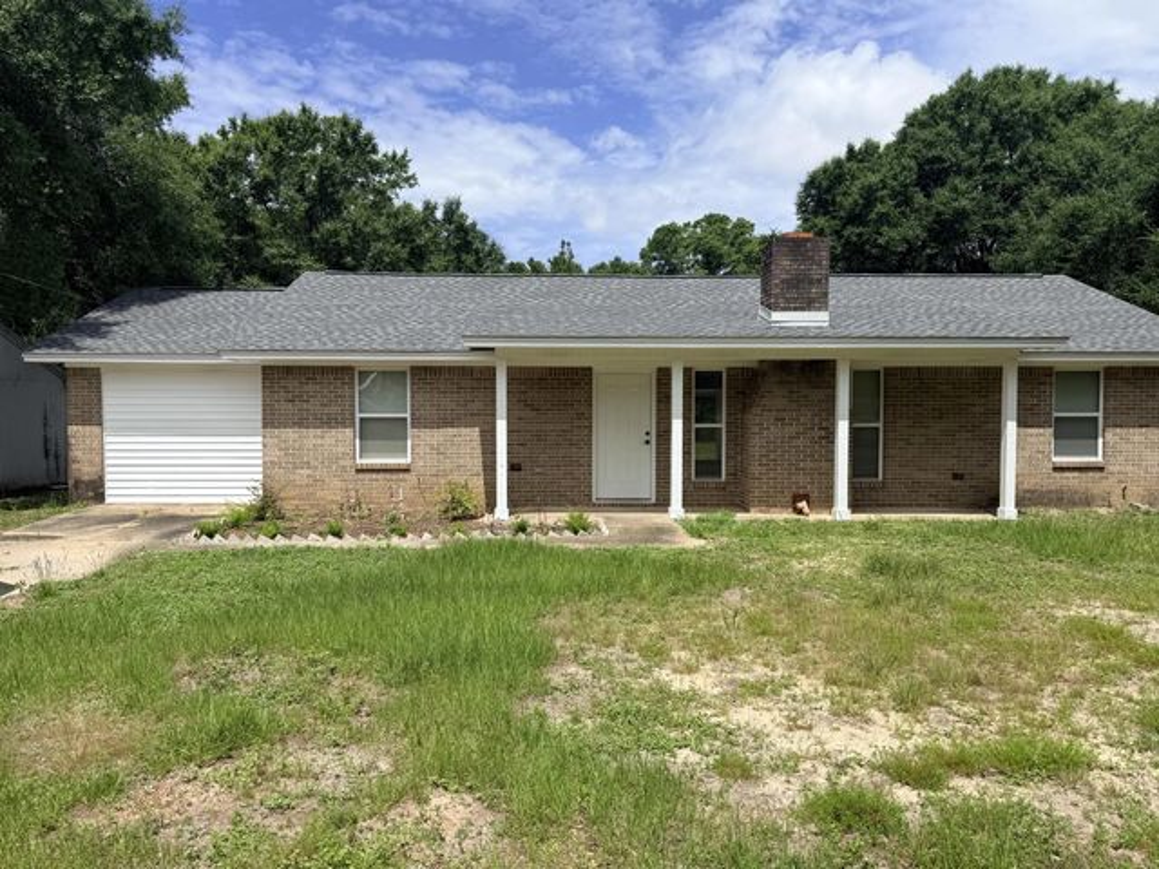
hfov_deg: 71.6
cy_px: 434
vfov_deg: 56.8
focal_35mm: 24
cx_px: 580
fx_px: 804
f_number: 1.78
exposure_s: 1/6711
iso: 80
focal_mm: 6.76
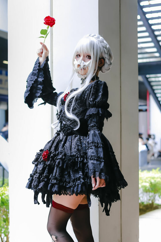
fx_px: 470
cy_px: 157
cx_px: 77
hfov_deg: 19.4
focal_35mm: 70
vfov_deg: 28.7
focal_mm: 50
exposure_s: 1/160
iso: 200
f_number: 2.8
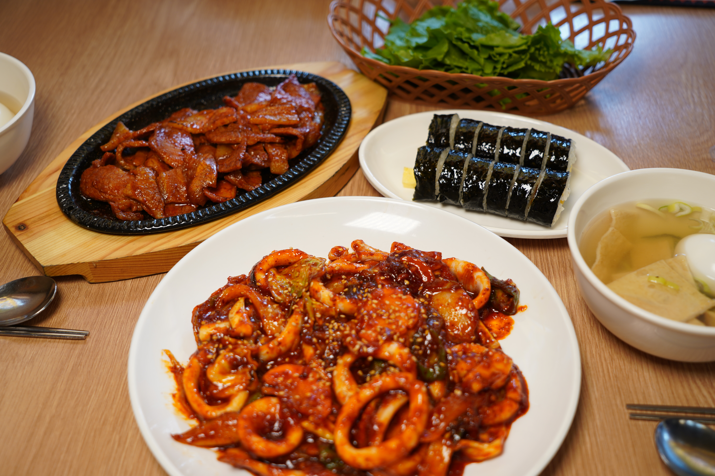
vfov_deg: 31.9
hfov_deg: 46.4
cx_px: 358
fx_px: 834
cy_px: 238
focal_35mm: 42
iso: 160
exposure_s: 1/60
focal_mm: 42
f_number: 4.5
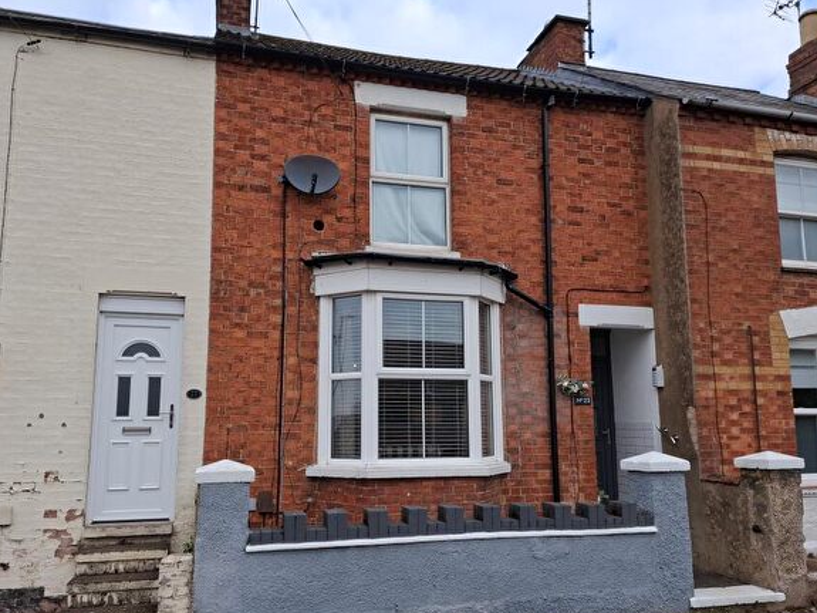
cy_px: 345
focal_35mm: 28
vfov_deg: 49.6
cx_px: 395
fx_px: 661
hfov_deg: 63.4
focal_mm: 5.54
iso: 50
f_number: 1.8
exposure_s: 1/760
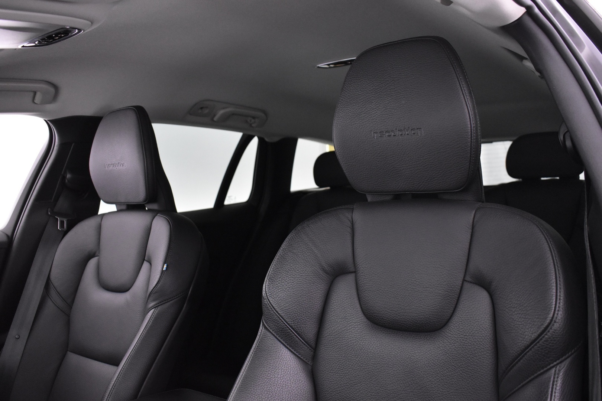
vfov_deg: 40.0
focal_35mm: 33
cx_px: 301
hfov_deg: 57.2
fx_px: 552
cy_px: 200
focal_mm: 22
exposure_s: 1/30
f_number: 3.8
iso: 3200
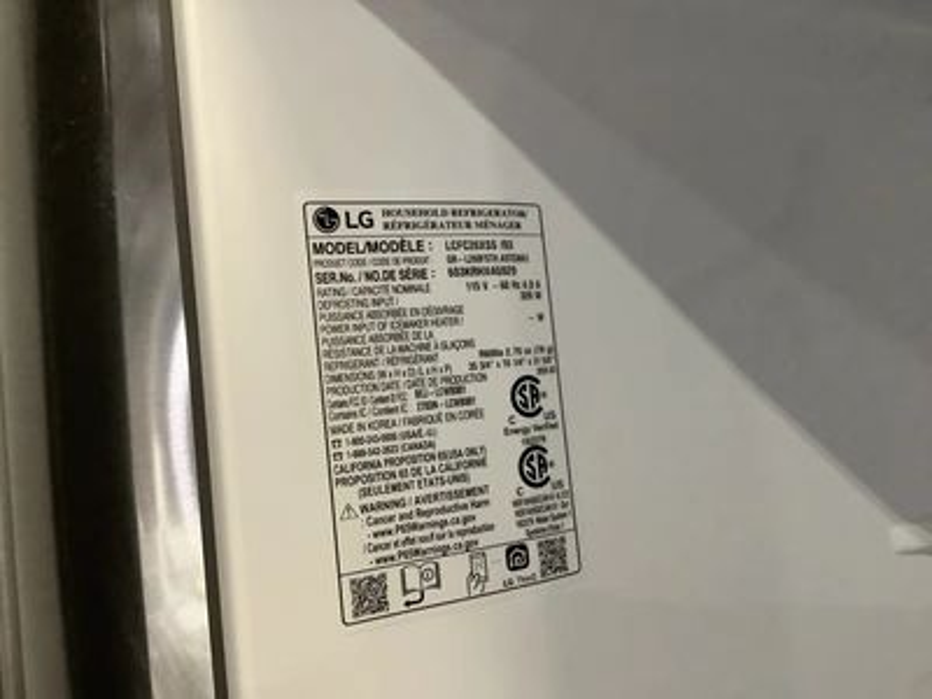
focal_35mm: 31
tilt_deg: +4.2
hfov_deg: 58.4
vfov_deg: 45.4
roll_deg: +5.9
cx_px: 466
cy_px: 350
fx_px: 835
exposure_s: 1/30
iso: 500
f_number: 2.4
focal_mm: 3.3
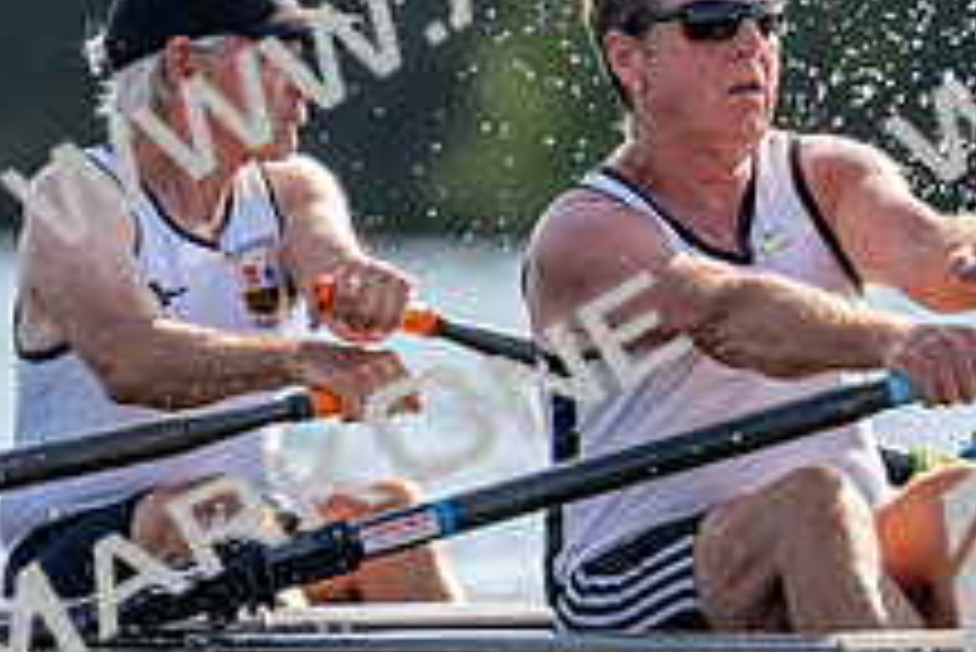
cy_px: 259
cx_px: 558
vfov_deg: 0.9
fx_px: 39661
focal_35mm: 1462
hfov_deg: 1.4
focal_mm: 547
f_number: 6.3
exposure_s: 1/1600
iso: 400
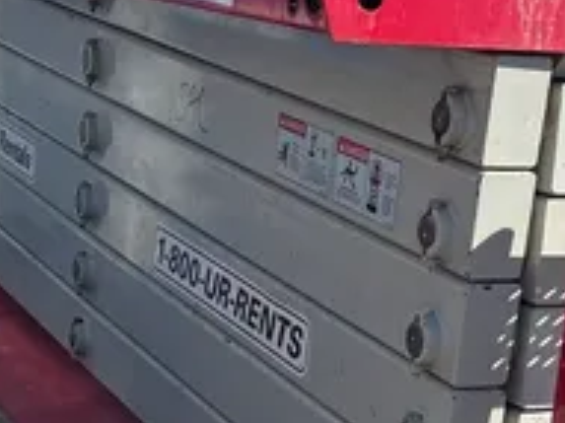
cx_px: 248
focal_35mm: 100
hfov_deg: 19.6
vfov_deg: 14.6
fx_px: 1631
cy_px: 377
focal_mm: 5.7
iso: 50
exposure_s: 1/2353
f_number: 1.5
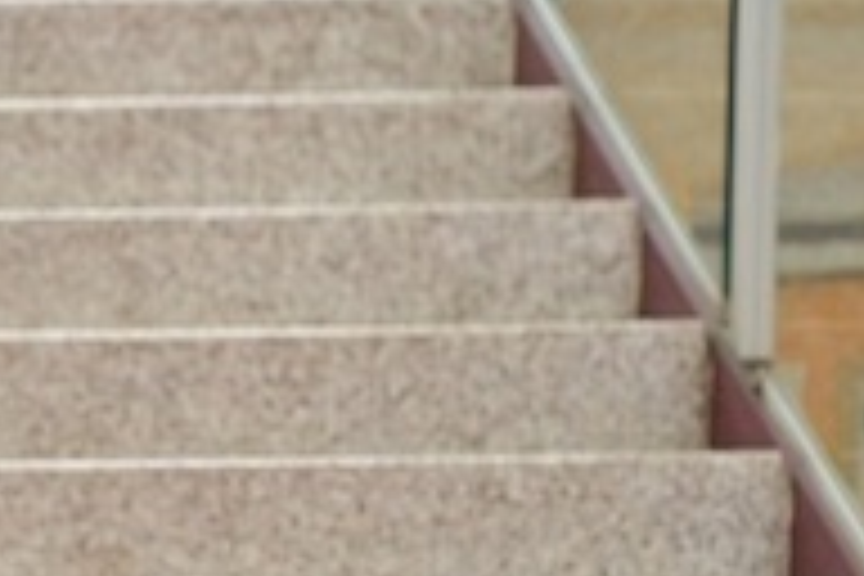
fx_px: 5448
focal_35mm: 227
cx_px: -198
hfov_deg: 8.9
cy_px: 702
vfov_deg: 6.0
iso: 800
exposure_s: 1/60
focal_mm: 58
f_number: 4.8
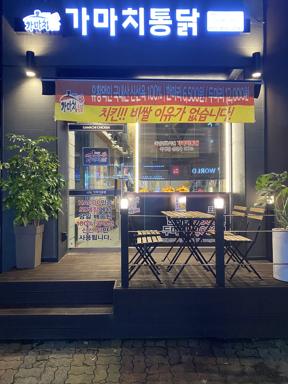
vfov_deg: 67.3
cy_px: 192
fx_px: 288
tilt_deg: +0.7
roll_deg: +0.2
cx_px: 144
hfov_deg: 53.1
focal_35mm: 26
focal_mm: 4.25
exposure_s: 1/60
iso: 400
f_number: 1.8
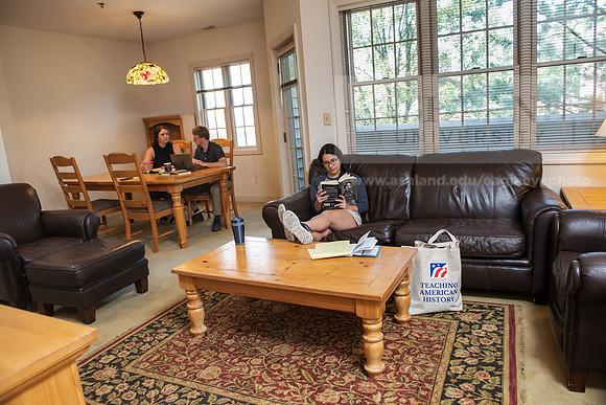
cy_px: 202
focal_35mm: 26
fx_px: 438
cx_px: 303
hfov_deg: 69.4
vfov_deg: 49.6
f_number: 4
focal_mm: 26
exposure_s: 1/100
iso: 1250
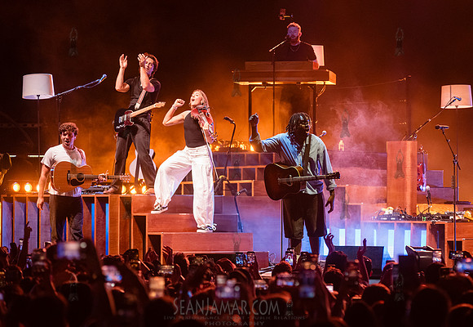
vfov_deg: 8.2
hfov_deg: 11.9
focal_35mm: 171
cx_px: 259
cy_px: 169
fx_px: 2272
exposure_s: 1/320
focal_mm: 155
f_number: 3.5
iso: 6400
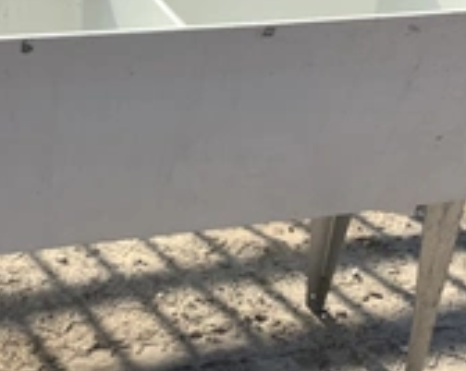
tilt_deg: -27.4
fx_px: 992
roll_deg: -5.5
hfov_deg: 26.2
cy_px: 183
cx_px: 130
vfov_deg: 21.2
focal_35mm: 72
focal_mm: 3.3
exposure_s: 1/1006
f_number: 2.4
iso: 25
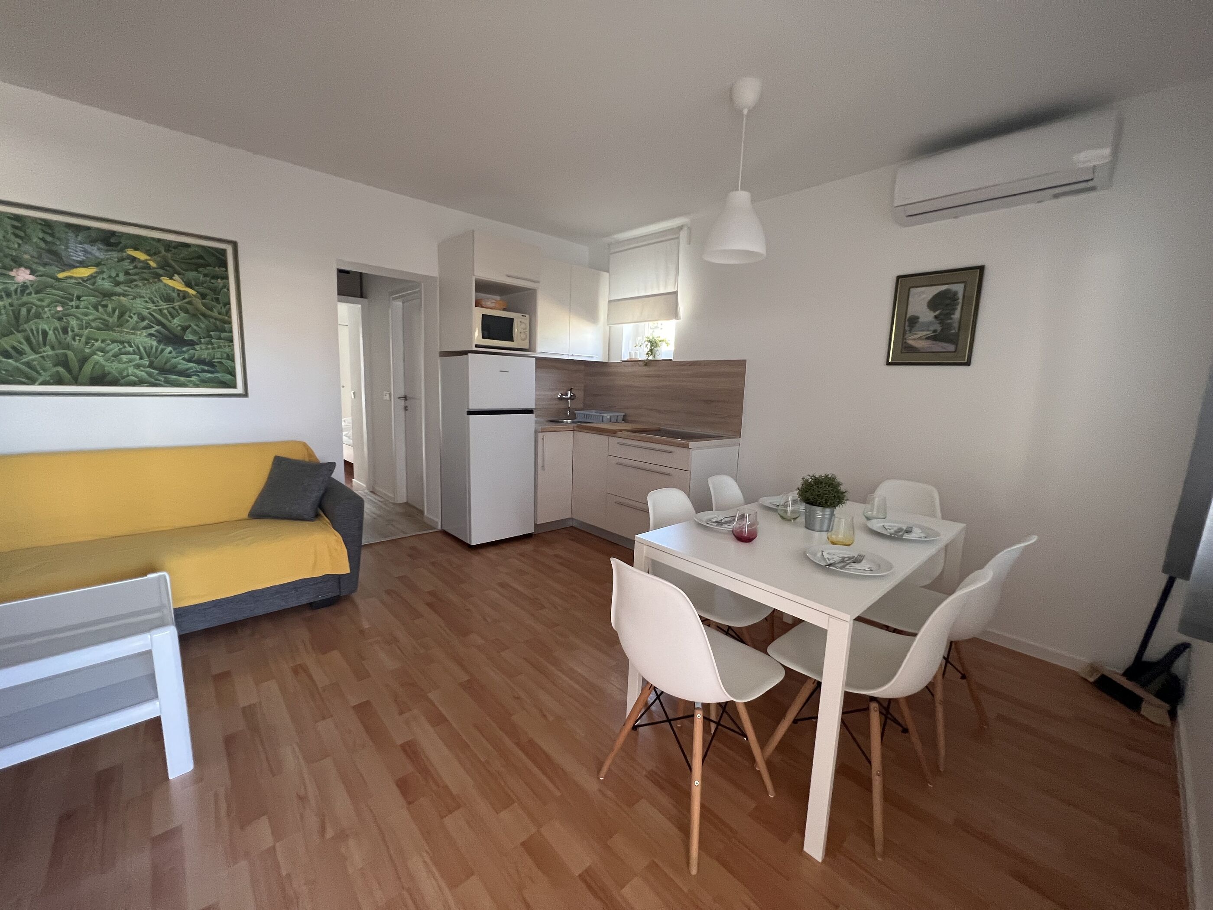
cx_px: 606
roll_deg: -2.8
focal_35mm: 13
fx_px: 456
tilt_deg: -8.7
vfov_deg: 89.9
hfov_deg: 106.2
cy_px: 455
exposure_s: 1/90
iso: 250
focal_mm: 1.57
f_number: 1.8
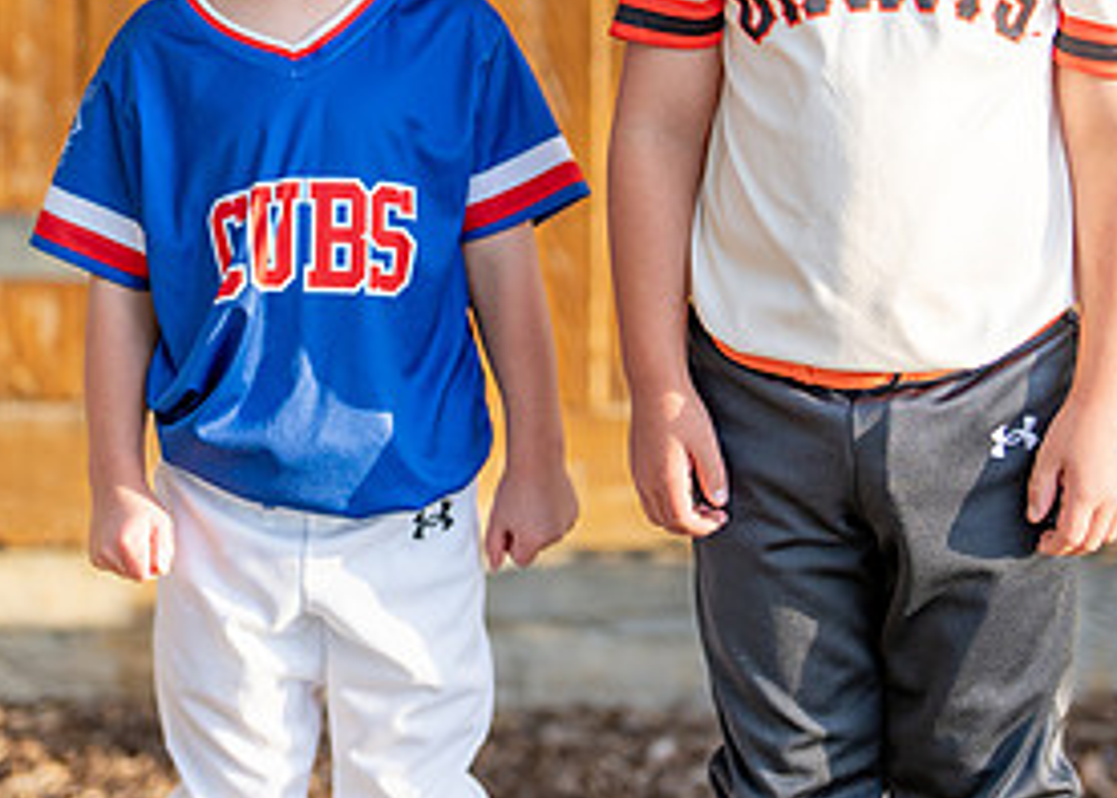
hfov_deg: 16.4
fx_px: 3869
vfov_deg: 11.7
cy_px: 121
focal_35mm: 122
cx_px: 573
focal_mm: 50
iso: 100
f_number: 1.2
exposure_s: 1/1600
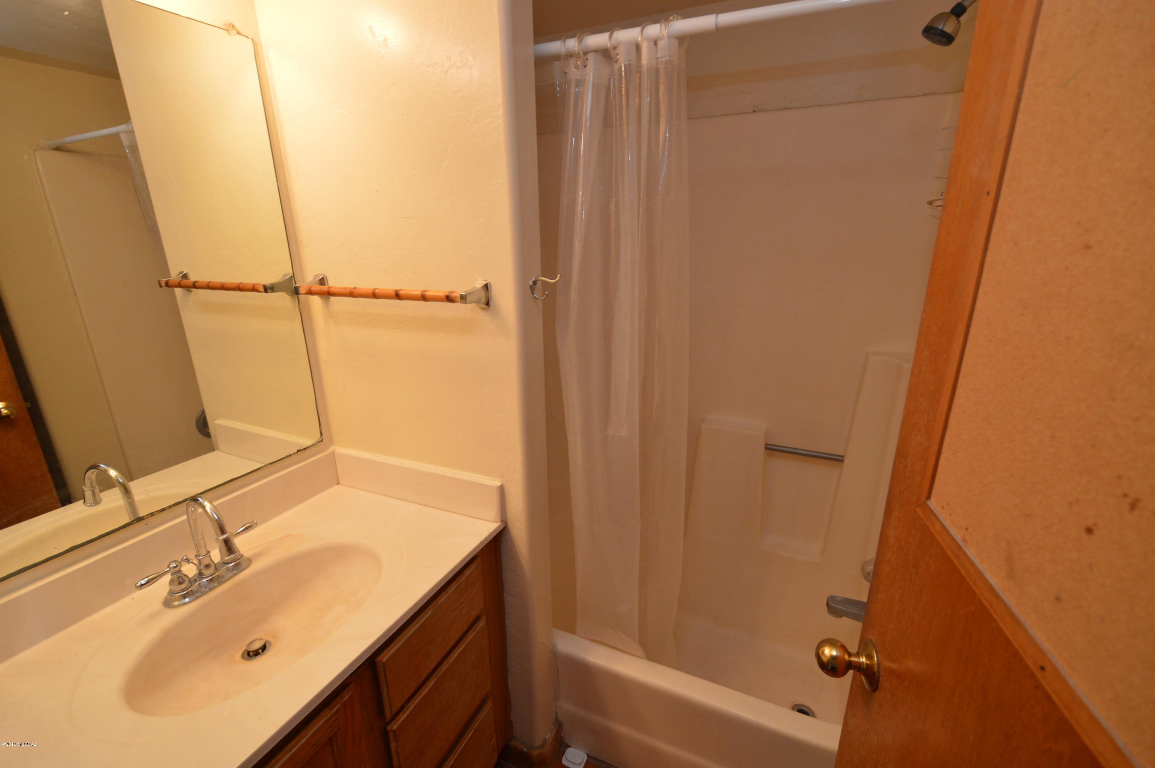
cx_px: 578
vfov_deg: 77.2
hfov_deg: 100.4
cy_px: 384
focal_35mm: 15
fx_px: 481
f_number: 4.5
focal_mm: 10
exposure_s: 1/80
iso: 400
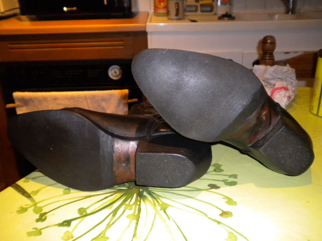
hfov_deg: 52.6
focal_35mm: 35
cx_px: 161
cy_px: 120
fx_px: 326
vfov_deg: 40.7
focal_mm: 6.3
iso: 400
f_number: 3.1
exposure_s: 1/30
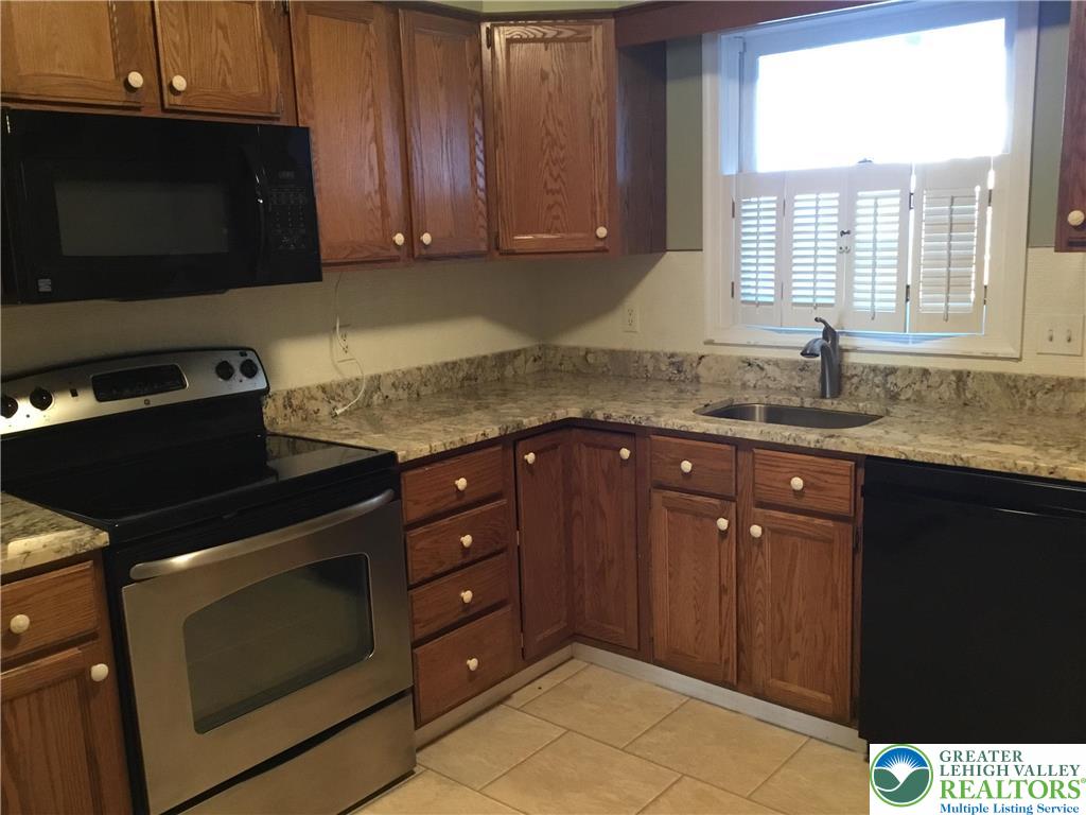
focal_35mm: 31
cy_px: 408
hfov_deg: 58.4
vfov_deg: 45.4
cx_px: 543
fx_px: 973
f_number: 2.4
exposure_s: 1/30
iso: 125
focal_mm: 3.3
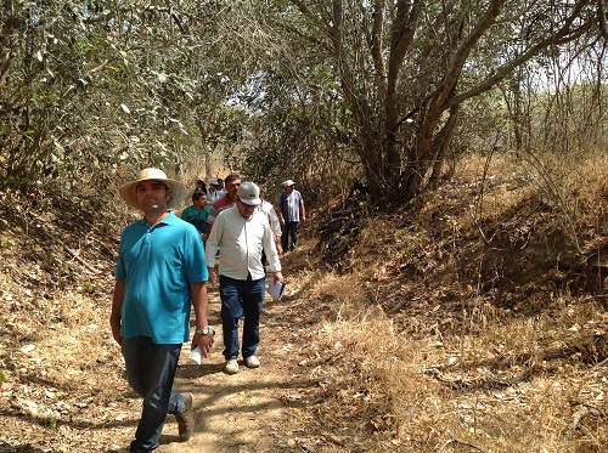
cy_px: 226
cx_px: 304
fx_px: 614
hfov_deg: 52.7
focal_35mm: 35
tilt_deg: -0.7
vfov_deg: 40.6
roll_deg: +1.2
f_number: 2.4
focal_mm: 4.28
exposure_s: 1/512
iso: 50
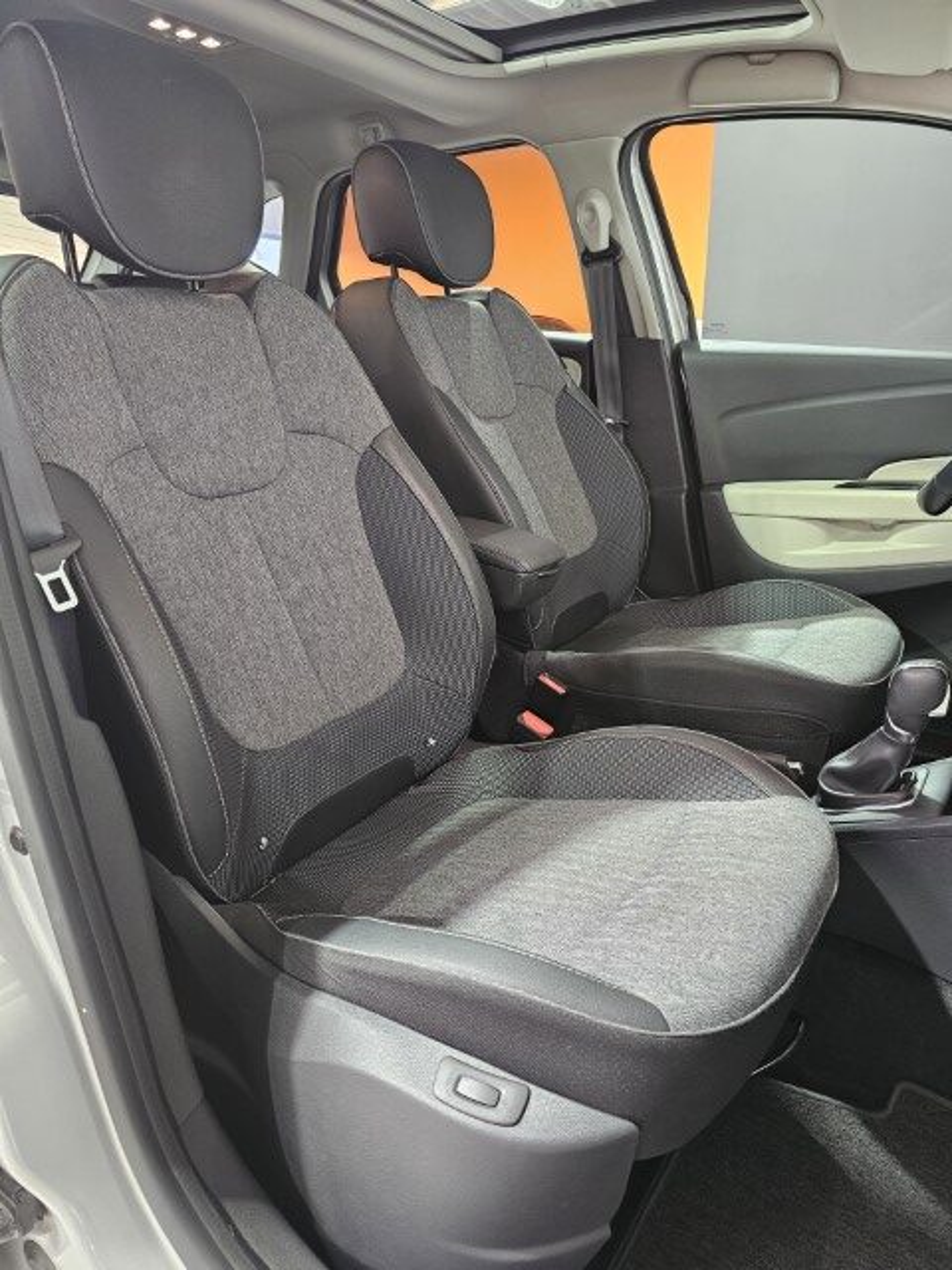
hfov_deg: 58.9
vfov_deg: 73.9
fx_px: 843
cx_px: 476
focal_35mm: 23
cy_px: 635
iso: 640
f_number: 1.7
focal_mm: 6.3
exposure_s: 1/50
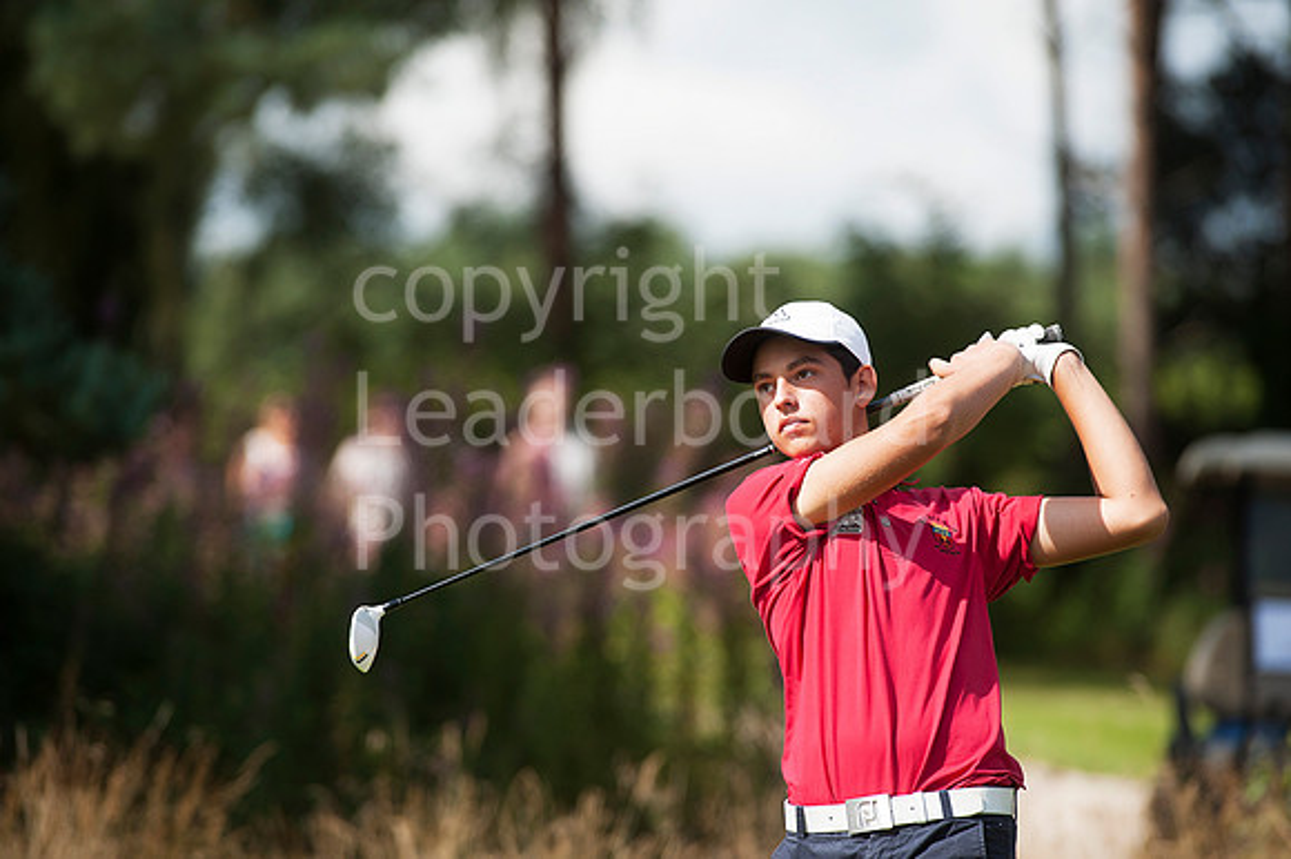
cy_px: 430
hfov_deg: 6.9
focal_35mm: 300
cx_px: 646
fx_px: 10752
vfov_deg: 4.6
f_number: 6.3
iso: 200
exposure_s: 1/2000
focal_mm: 300
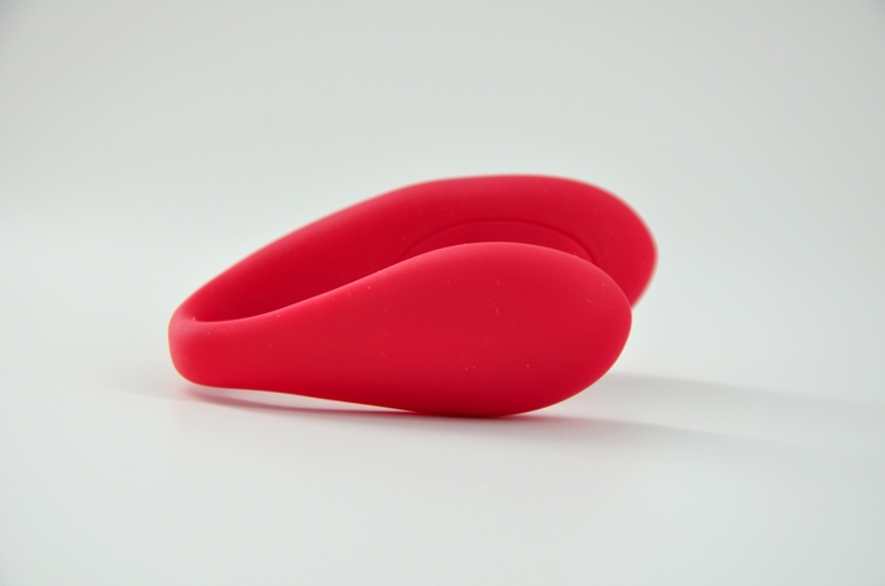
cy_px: 293
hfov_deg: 15.2
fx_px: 3313
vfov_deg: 10.1
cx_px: 442
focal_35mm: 135
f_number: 9
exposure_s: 1/160
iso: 400
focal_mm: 90
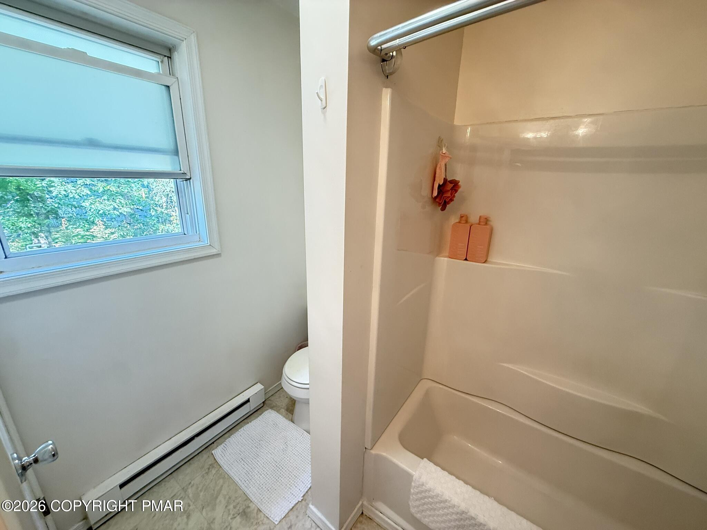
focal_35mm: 14
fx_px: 286
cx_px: 354
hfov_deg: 102.1
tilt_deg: -17.8
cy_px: 265
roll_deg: -3.0
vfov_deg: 85.7
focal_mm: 2.22
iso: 400
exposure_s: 1/60
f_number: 2.2
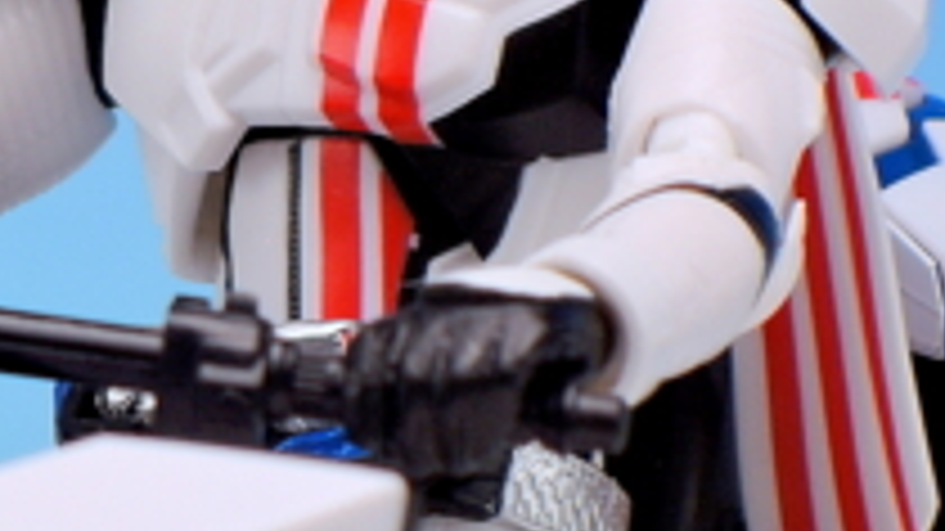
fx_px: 9369
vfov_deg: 3.2
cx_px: -108
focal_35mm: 374
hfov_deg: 5.8
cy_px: 198
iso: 80
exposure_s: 1/5
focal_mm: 25.5
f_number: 5.6
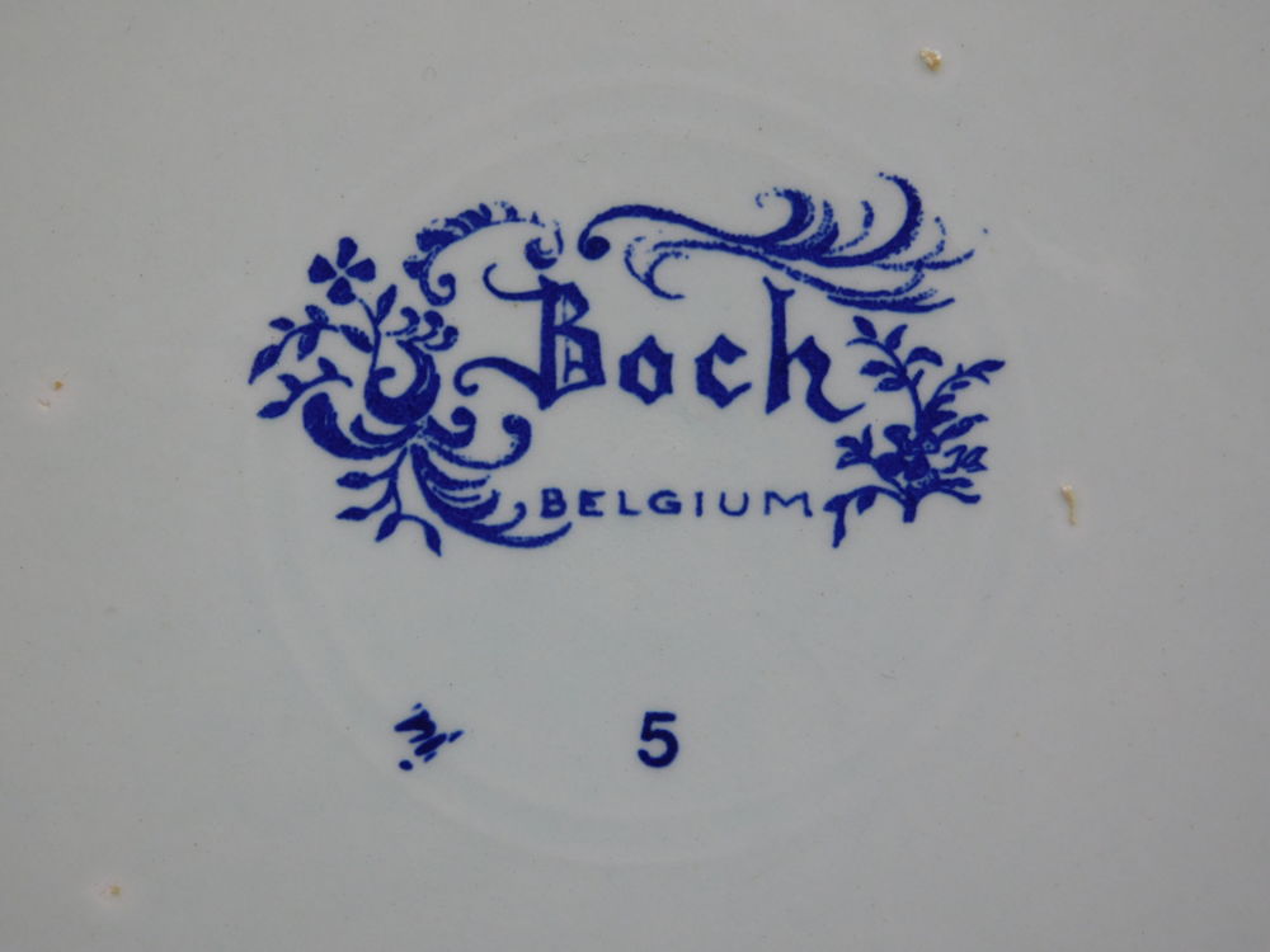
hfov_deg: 17.1
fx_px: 4219
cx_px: 635
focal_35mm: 115
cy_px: 476
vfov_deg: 12.9
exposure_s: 1/30
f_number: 4.8
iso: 160
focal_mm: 20.3
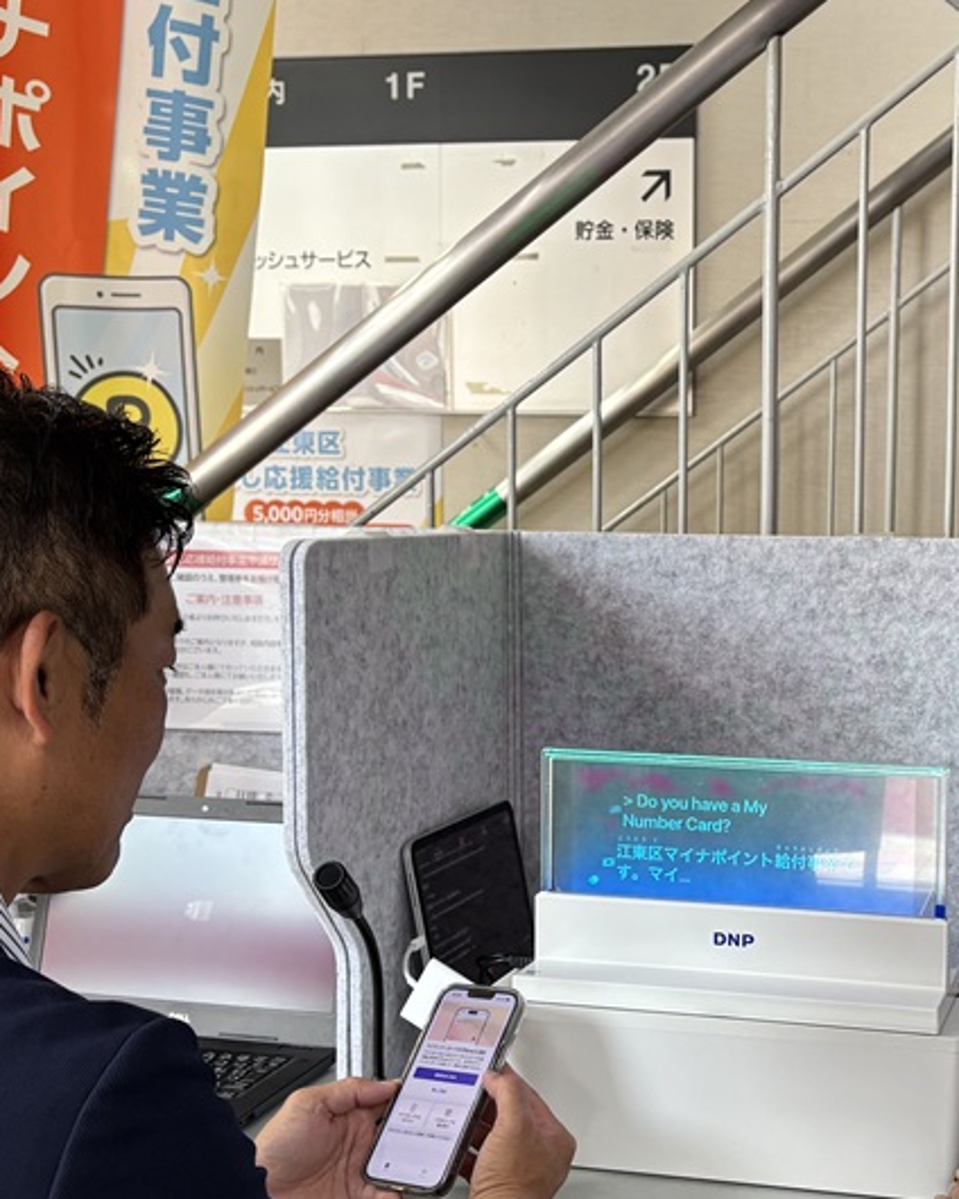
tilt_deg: -6.1
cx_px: 780
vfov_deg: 38.0
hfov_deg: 30.0
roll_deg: -2.3
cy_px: 690
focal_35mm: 49
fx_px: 1738
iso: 64
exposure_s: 1/90
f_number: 1.6
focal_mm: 5.96
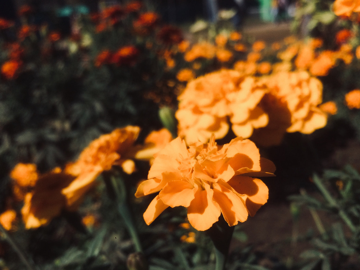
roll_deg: +2.5
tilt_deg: -20.9
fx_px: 395
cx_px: 173
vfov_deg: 37.6
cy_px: 163
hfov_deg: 49.0
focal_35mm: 38
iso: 32
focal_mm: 4.15
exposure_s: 1/2933
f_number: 2.2
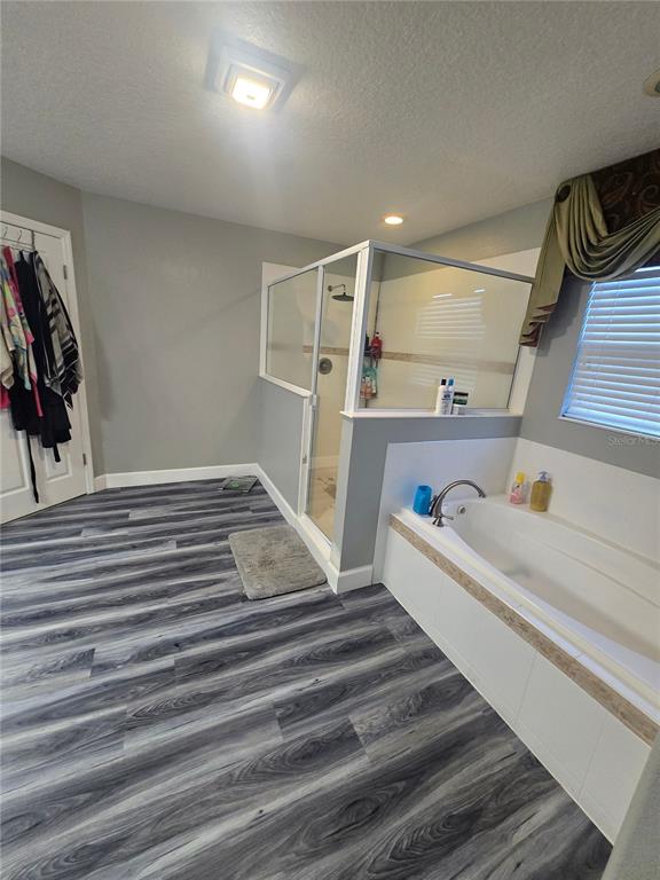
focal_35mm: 13
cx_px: 330
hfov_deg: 89.9
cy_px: 440
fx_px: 330
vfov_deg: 106.2
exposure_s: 1/60
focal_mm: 2.2
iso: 400
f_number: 2.2
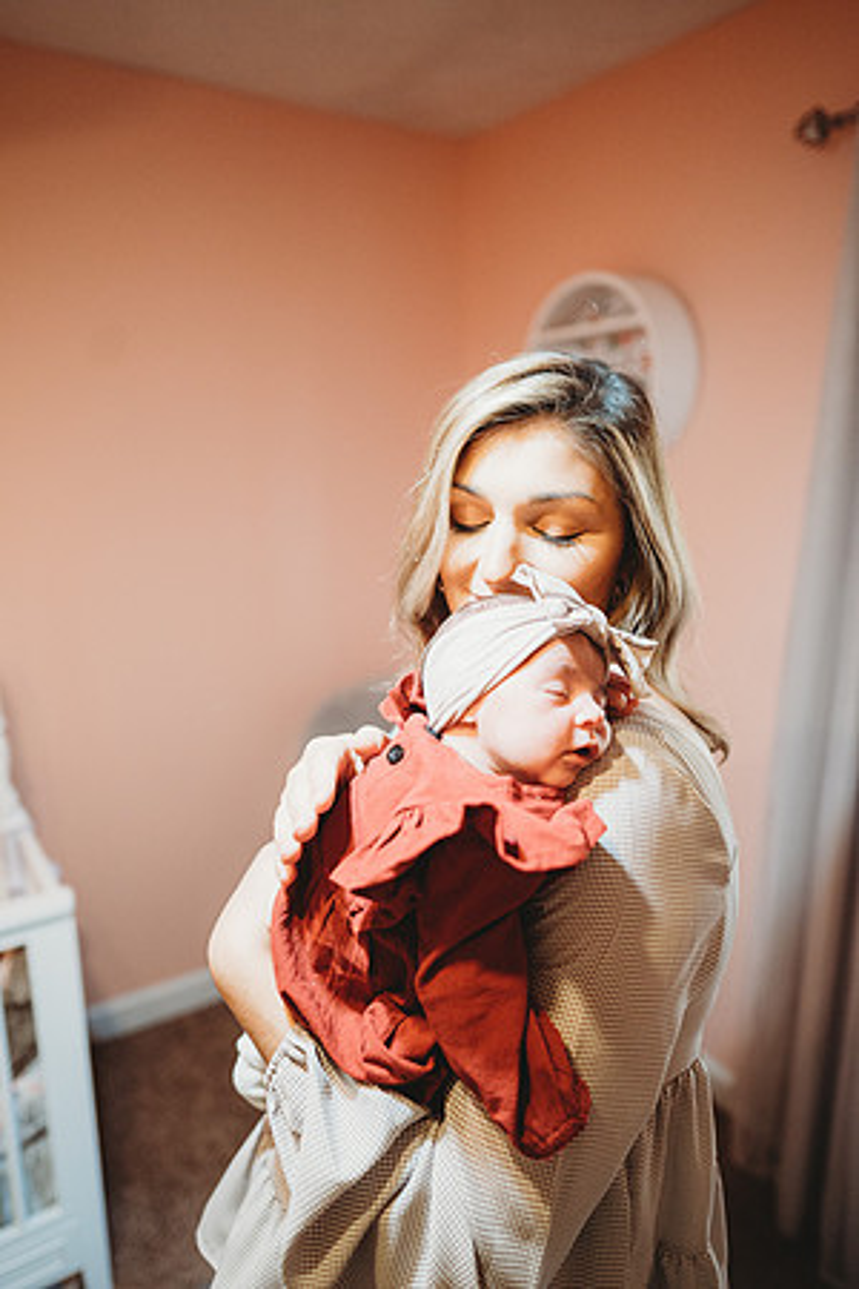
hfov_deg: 53.1
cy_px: 644
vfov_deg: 73.7
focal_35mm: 24
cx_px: 430
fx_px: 859
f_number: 1.8
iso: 1250
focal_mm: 24
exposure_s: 1/160
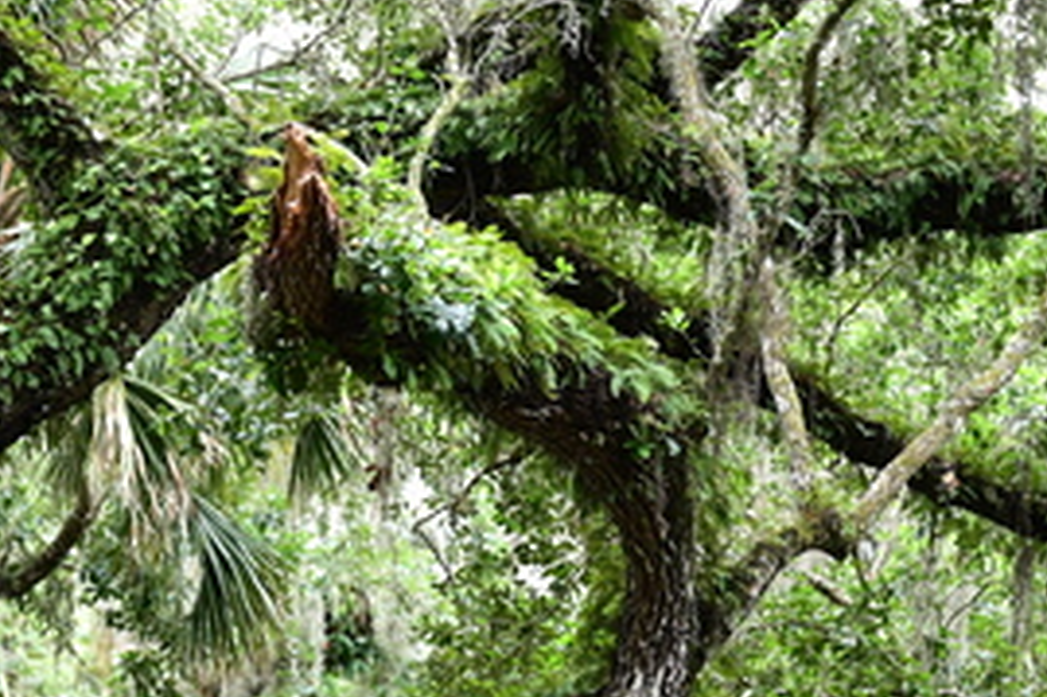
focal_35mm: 234
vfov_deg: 5.8
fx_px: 6801
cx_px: 596
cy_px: 750
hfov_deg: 8.8
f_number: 4.5
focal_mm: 105
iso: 1250
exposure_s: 1/500
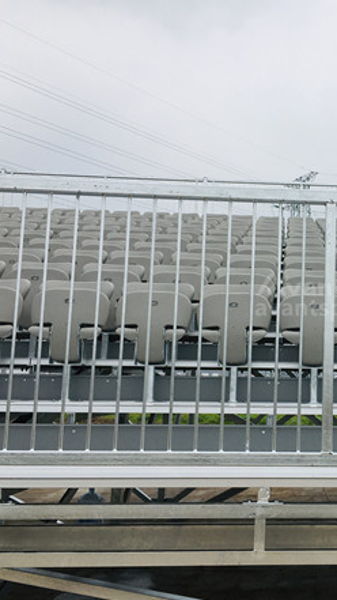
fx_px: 683
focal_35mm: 43
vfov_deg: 47.4
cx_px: 340
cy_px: 297
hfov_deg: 26.2
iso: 25
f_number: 2.2
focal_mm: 4.15
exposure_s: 1/2481
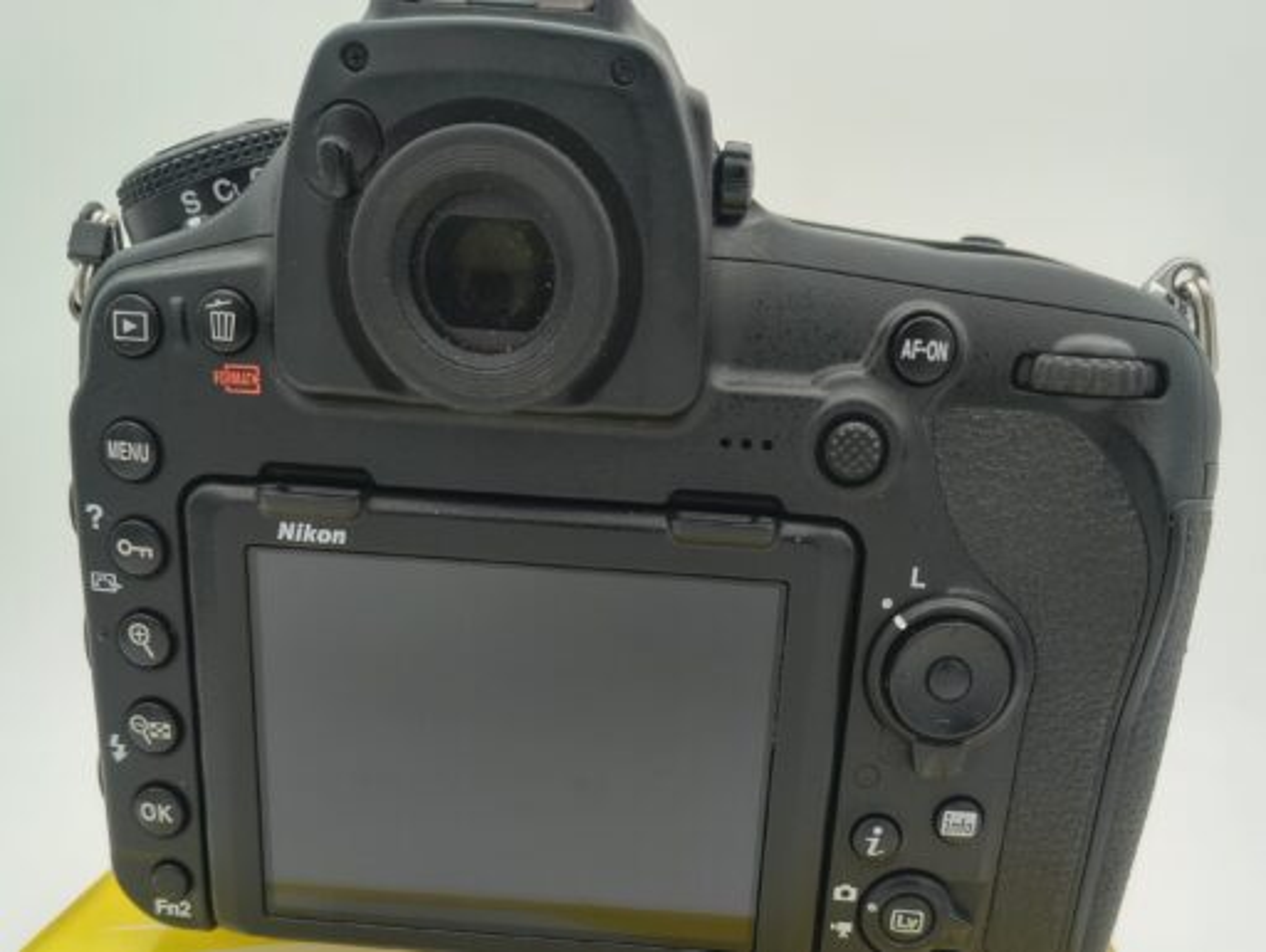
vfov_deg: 56.9
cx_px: 633
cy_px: 476
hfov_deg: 71.5
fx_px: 879
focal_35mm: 24
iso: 100
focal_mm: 5.56
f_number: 1.8
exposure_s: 1/216
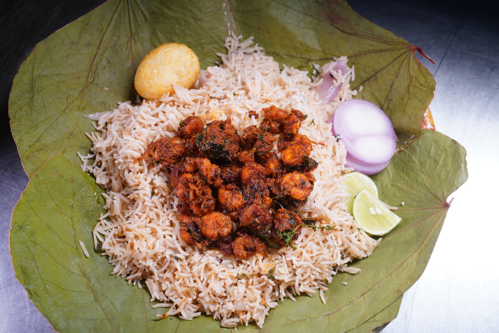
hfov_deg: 45.4
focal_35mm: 43
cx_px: 250
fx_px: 596
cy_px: 166
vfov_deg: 31.2
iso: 800
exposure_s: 1/200
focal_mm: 43
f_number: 6.3
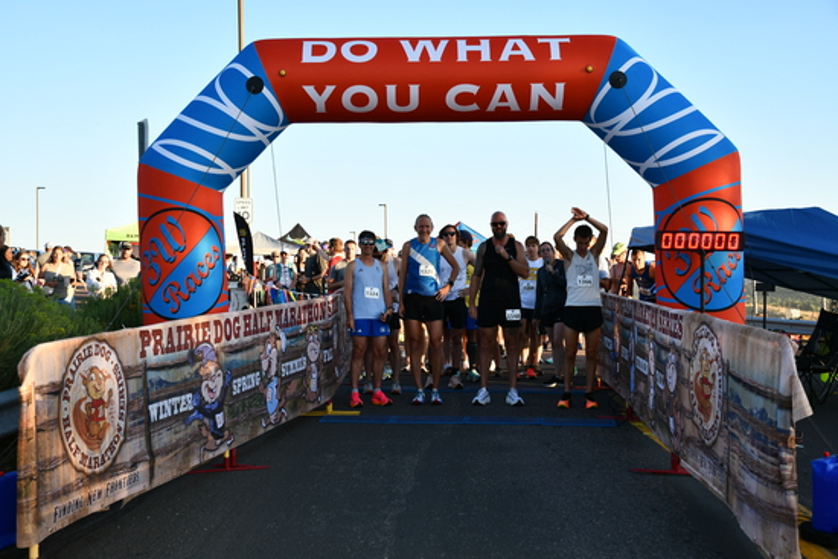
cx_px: 419
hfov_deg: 43.6
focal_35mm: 45
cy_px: 280
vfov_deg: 29.9
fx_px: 1048
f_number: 5.6
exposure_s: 1/250
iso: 220
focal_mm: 30
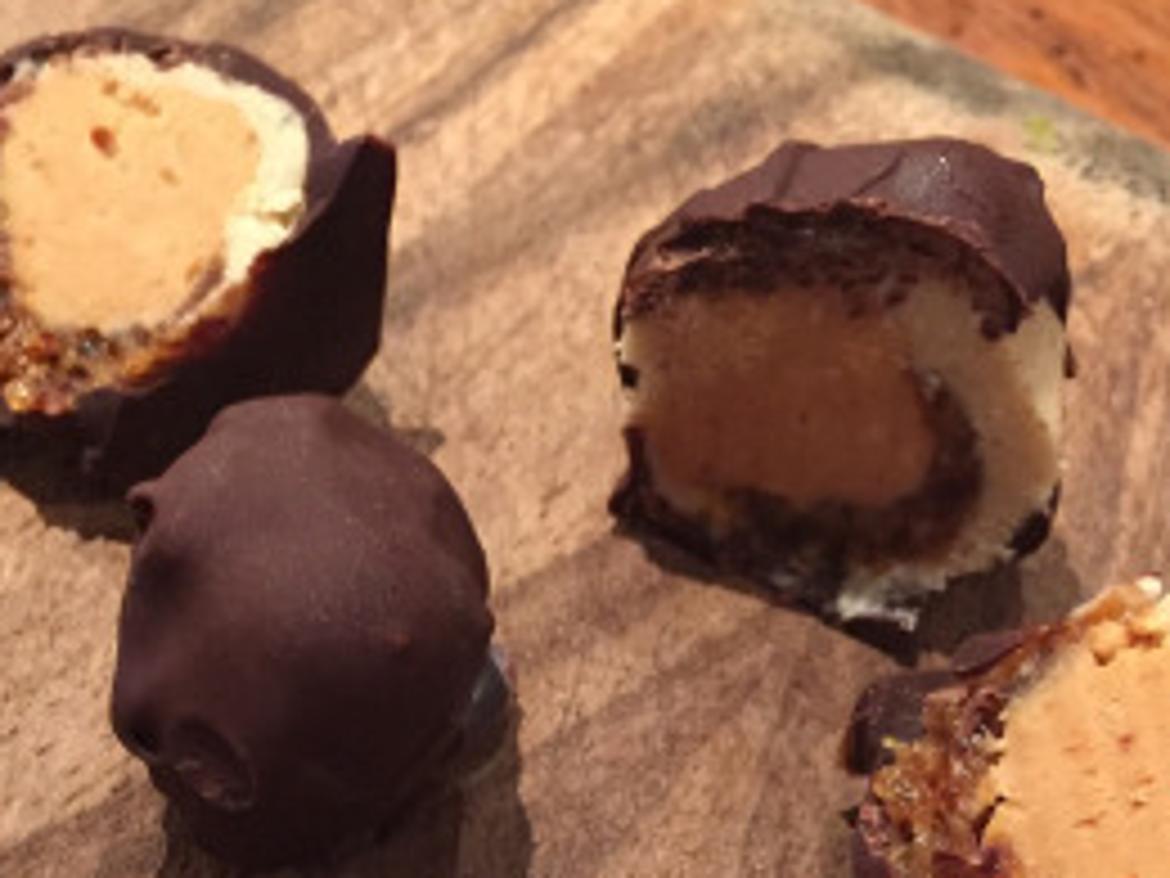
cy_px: 1011
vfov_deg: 19.7
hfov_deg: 27.3
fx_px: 2400
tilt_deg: -54.4
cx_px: 436
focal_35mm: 71
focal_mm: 4.15
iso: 250
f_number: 2.2
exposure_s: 1/20
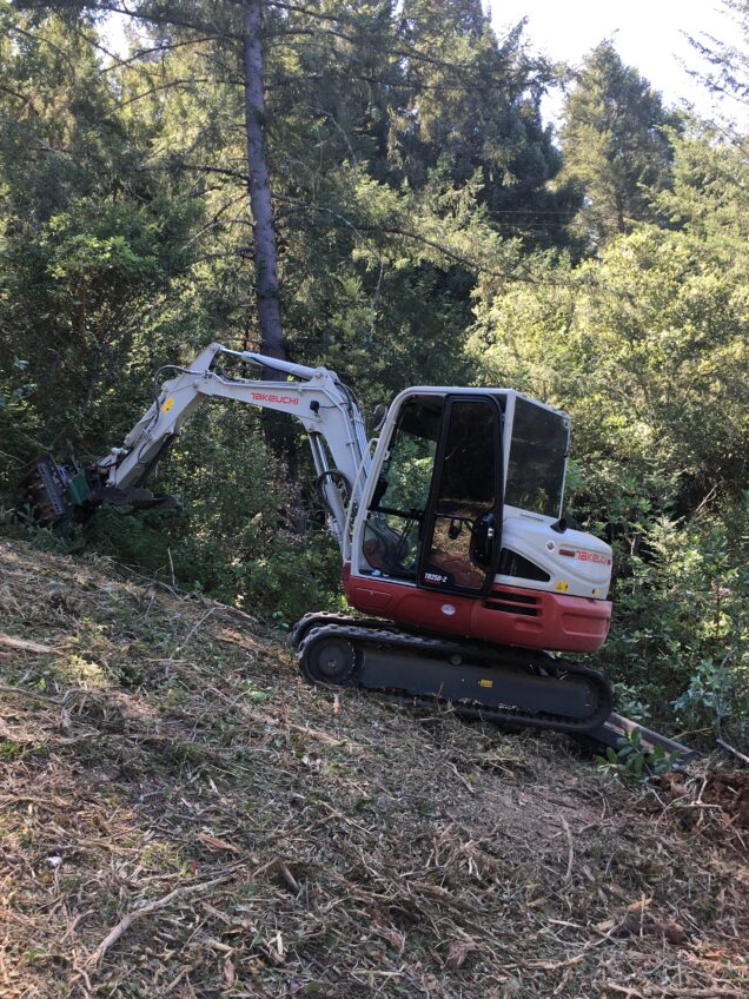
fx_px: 1010
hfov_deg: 40.7
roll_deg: +6.2
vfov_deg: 52.6
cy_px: 500
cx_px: 347
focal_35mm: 35
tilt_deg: +5.4
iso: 25
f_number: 2.2
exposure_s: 1/123
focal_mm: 4.15
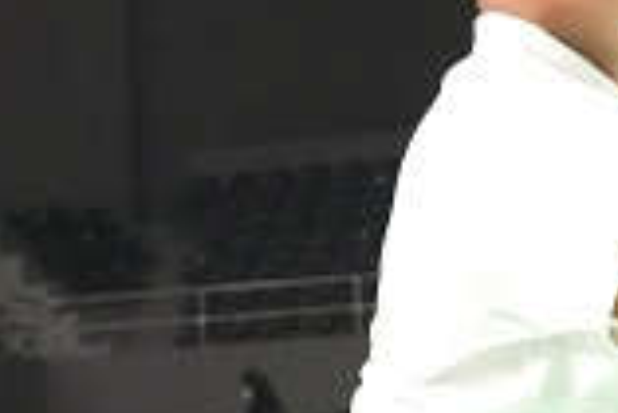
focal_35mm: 205
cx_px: 732
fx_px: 3522
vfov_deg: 6.7
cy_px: 24
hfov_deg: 9.9
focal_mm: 46
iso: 20000
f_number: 5.6
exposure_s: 1/800
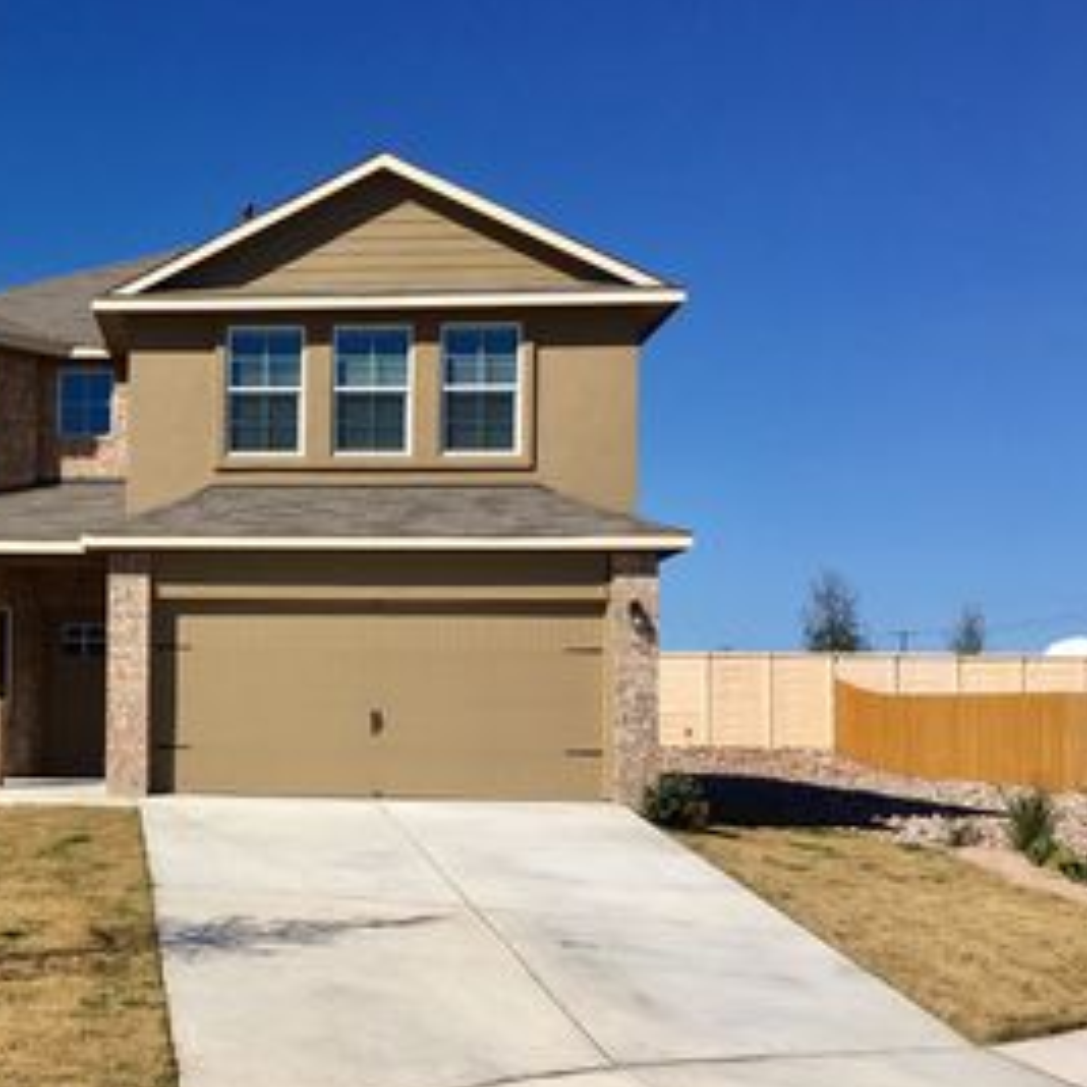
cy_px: 666
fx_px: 1705
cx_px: 114
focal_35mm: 48
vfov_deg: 35.2
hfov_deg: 33.5
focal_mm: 4.15
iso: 25
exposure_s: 1/3344
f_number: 2.2
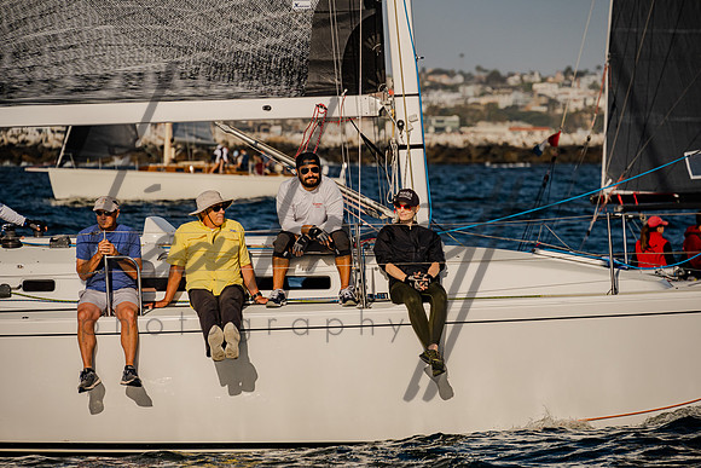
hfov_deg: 11.1
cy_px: 234
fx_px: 3603
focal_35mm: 185
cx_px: 350
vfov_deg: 7.4
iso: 400
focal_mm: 185
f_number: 6.3
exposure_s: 1/2500
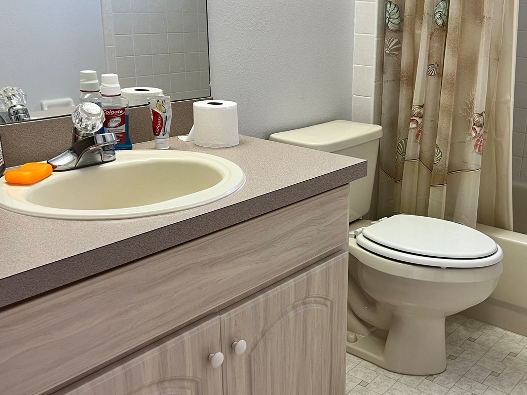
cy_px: 209
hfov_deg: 46.1
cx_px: 350
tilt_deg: -18.8
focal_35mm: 40
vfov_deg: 35.9
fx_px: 609
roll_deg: -1.9
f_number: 1.5
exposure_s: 1/60
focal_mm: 5.7
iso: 80
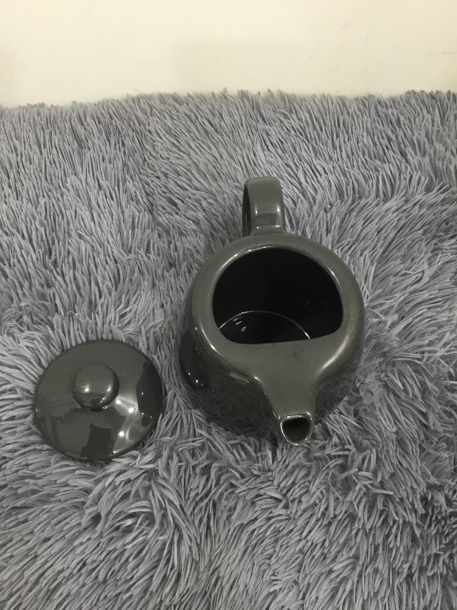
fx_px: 546
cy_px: 305
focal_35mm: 31
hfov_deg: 45.4
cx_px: 228
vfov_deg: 58.4
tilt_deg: -62.5
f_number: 2.4
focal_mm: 3.3
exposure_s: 1/33
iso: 160
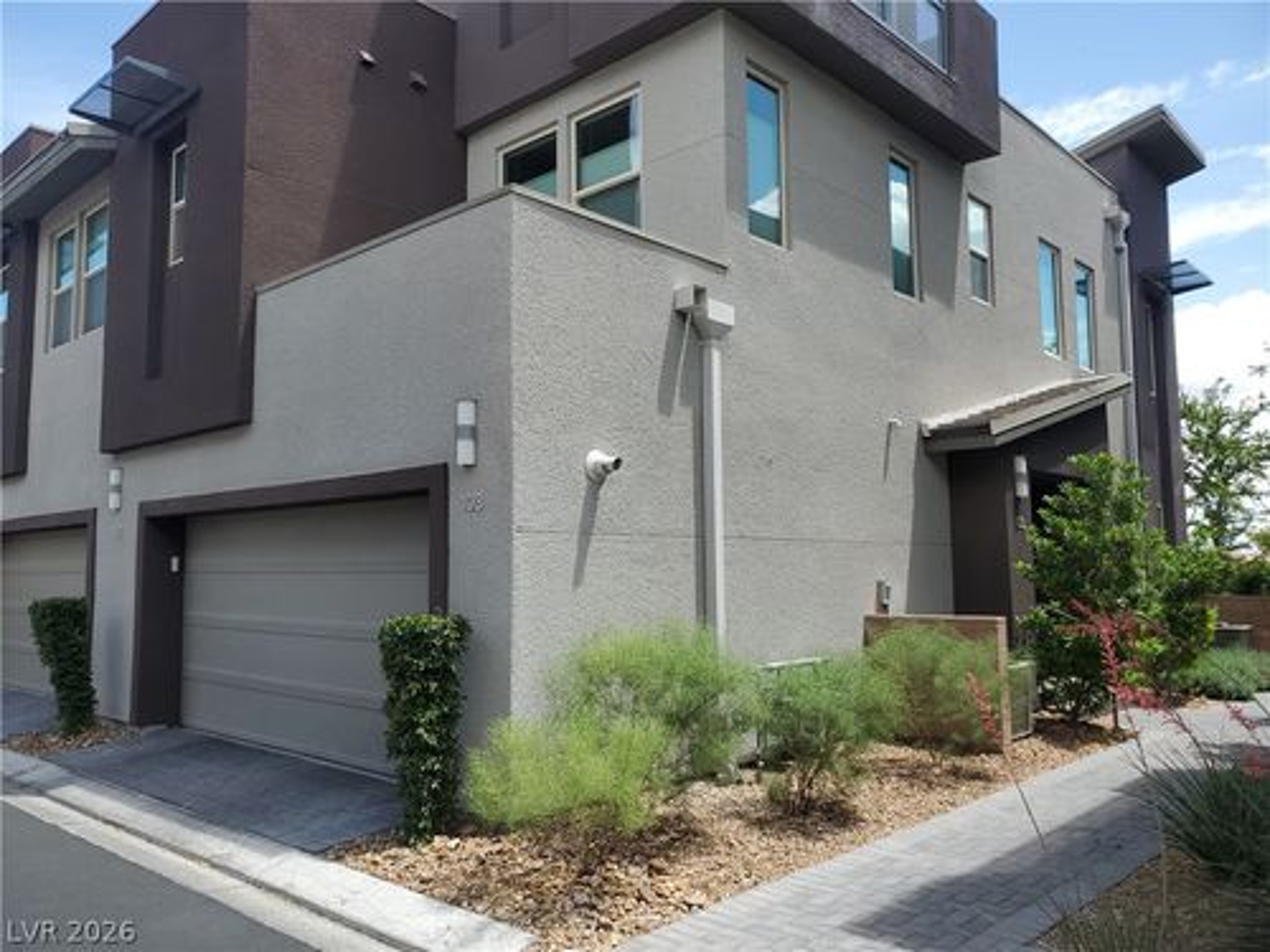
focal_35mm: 26
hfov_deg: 67.3
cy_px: 476
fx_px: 954
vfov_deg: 53.1
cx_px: 635
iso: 50
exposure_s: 1/761
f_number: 2.4
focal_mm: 4.3
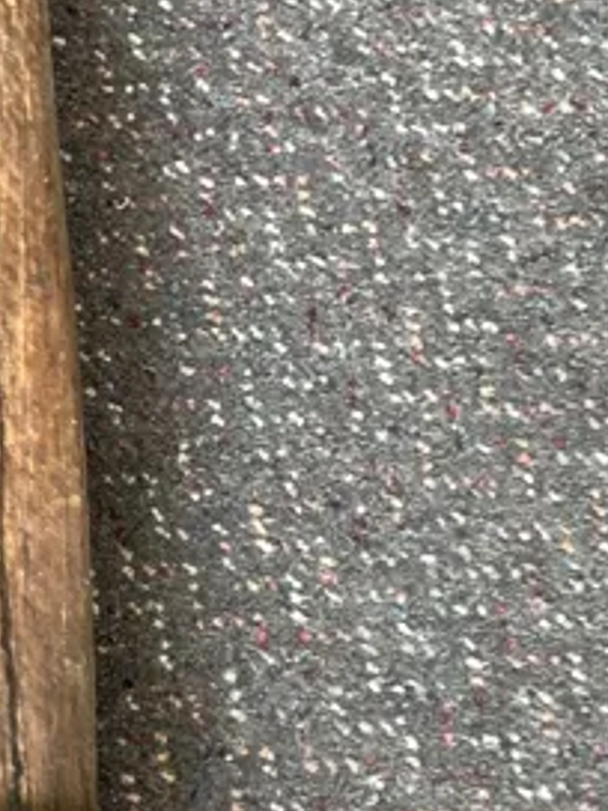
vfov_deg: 18.3
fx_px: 2295
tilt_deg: -74.4
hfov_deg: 14.8
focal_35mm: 98
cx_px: 6
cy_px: 1139
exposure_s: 1/50
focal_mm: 4.25
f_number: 1.8
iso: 64
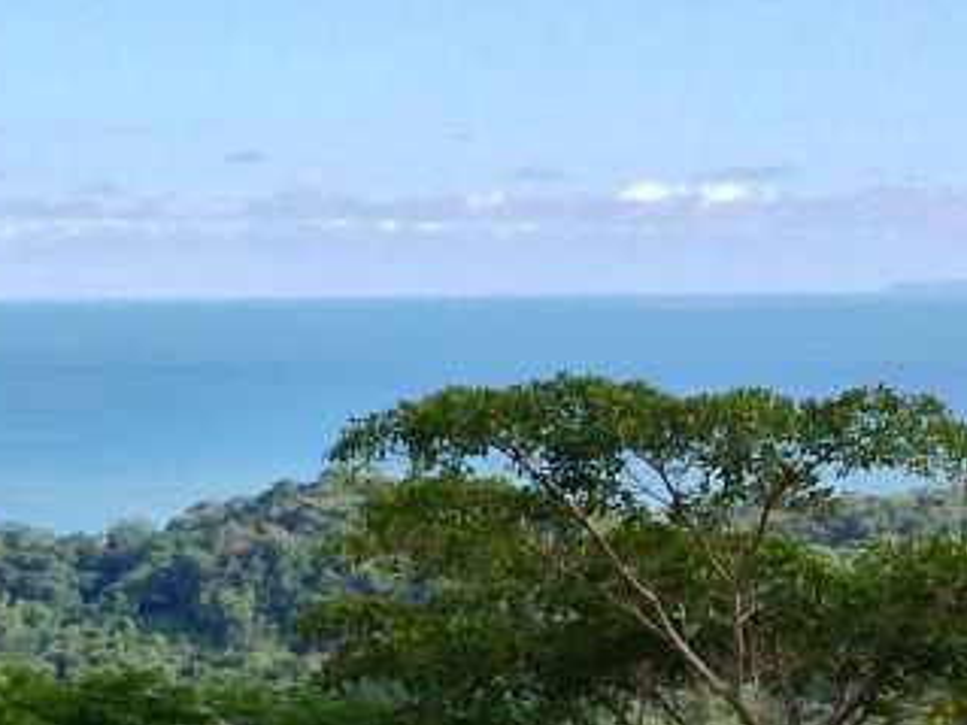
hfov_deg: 10.9
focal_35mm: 169
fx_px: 4719
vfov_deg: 8.8
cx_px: -770
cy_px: 470
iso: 50
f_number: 2.4
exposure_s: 1/1004
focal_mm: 4.13
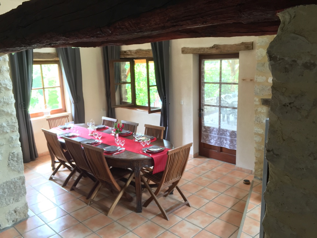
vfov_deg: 48.2
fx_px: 266
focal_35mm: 29
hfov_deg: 61.7
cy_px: 119
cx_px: 158
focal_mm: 4.15
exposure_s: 1/33
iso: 80
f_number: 2.2
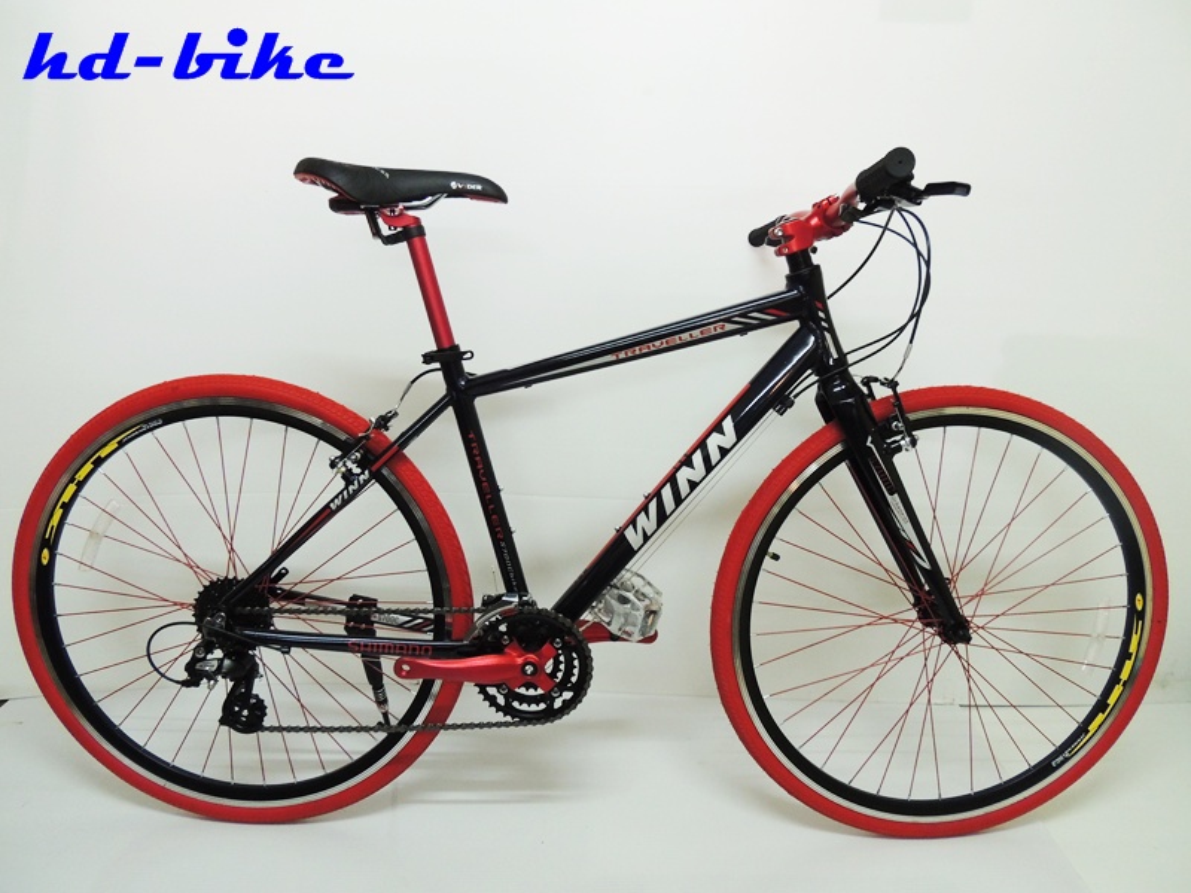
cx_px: 596
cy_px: 446
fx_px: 826
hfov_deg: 71.6
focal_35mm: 24
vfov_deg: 56.8
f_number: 3
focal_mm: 4.3
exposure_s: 1/25
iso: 400
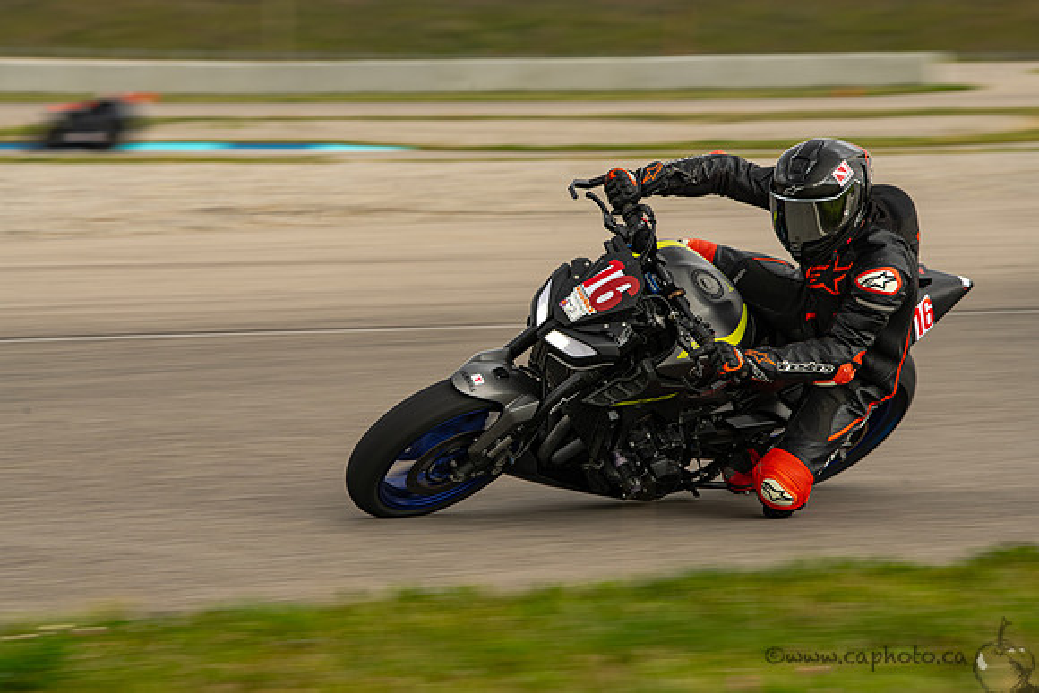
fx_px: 5773
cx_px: 520
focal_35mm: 200
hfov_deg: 10.3
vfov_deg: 6.9
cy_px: 346
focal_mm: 200
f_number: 9
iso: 180
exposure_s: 1/160
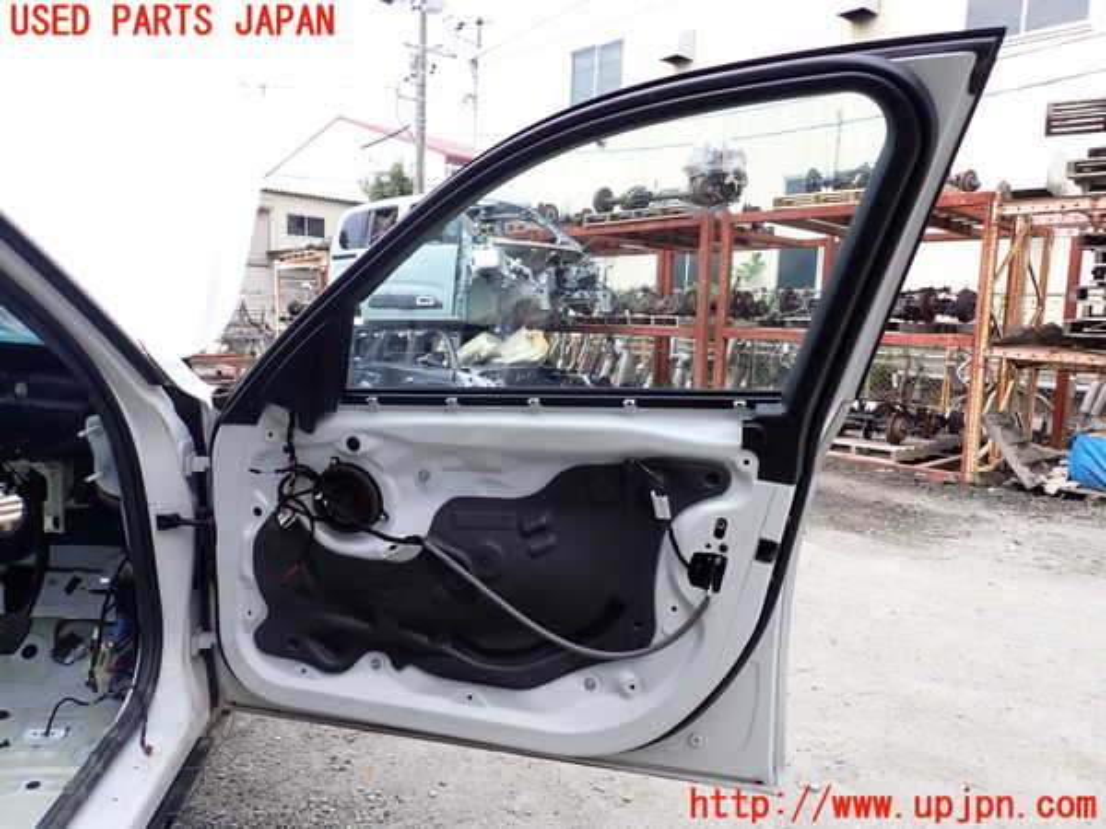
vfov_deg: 54.9
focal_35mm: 25
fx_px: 799
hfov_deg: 69.4
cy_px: 414
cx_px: 553
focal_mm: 4.5
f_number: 2.8
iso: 100
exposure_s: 1/500
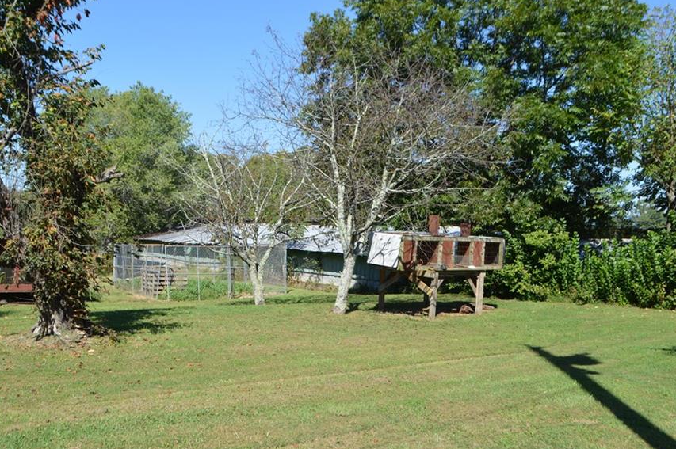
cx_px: 298
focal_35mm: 36
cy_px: 223
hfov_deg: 53.0
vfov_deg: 36.8
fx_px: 675
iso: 100
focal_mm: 20
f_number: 7.1
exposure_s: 1/200
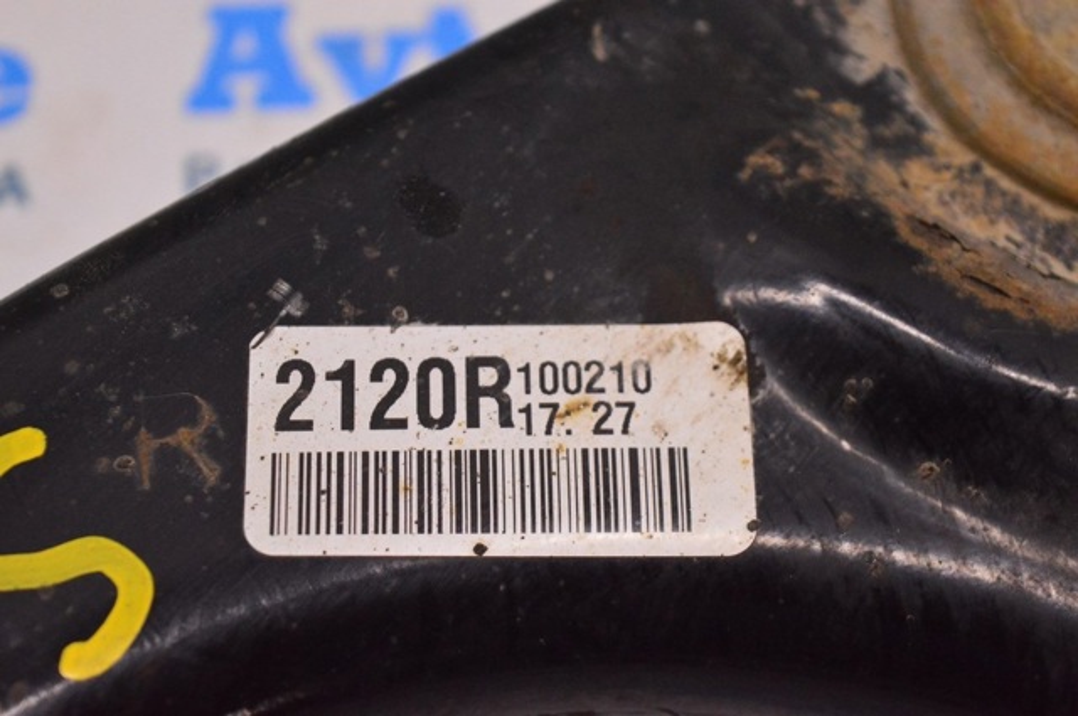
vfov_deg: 16.5
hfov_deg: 24.6
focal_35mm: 82
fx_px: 2467
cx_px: 539
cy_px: 358
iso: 3200
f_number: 5.6
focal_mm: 55
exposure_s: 1/320
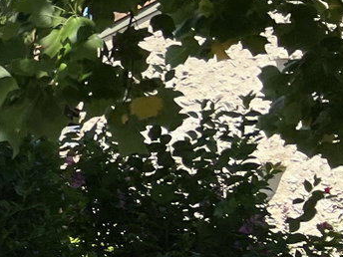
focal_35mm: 121
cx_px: -434
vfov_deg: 12.2
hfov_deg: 13.0
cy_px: 107
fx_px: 1199
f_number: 1.5
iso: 50
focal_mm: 5.7
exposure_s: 1/3571
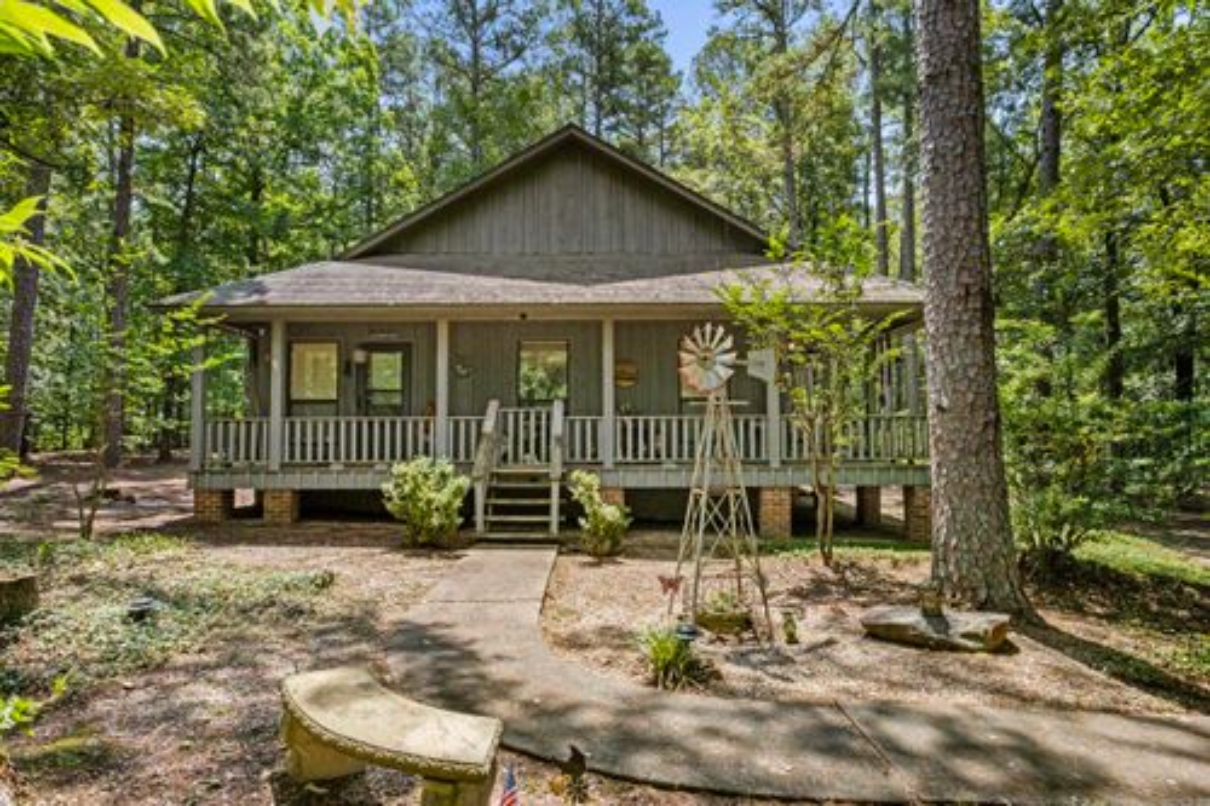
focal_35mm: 20
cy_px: 403
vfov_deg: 61.9
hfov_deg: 84.0
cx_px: 605
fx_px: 672
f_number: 8
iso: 400
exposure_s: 1/125
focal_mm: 13.2
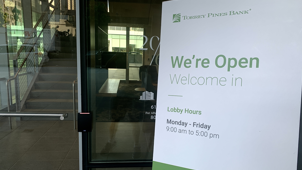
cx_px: 150
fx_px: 232
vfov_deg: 40.1
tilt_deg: -11.8
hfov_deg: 66.1
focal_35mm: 29
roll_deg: -2.2
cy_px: 95
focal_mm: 4.25
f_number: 1.8
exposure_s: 1/122
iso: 25
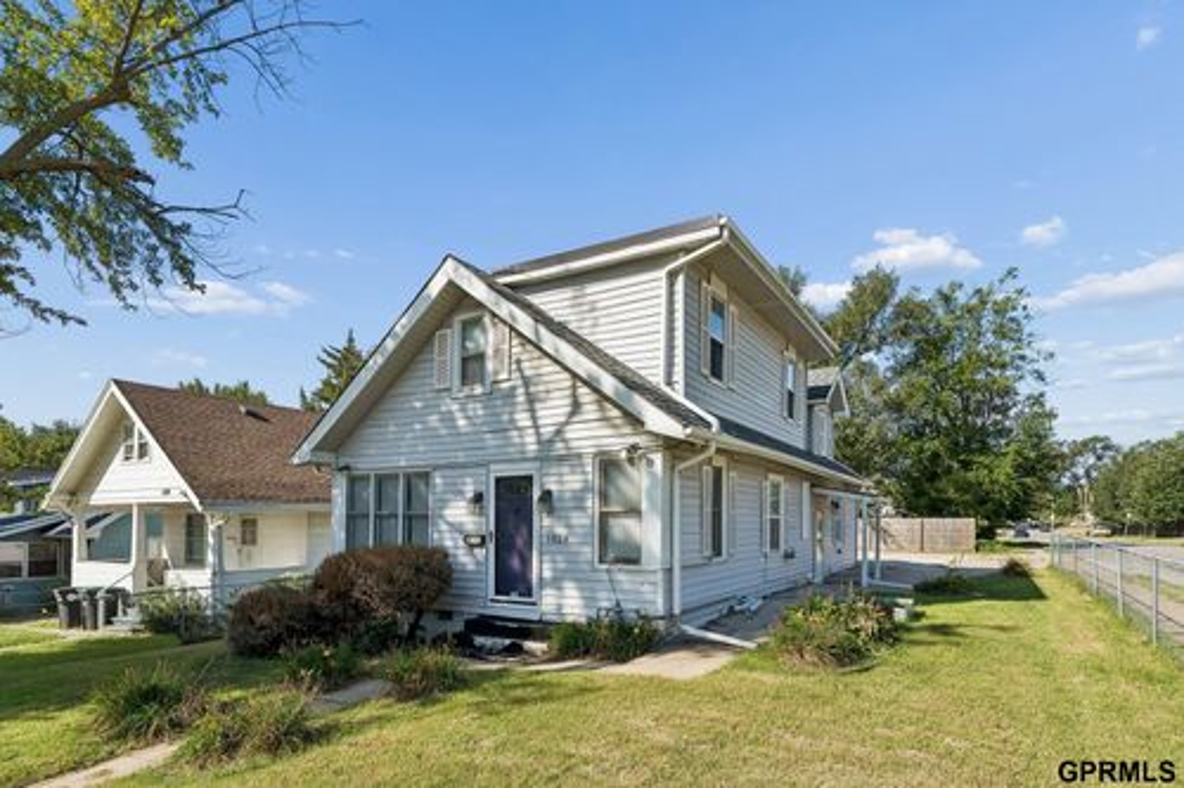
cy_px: 394
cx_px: 592
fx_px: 579
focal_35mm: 18
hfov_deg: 91.3
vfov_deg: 68.5
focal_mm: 17.6
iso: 200
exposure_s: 1/640
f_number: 8
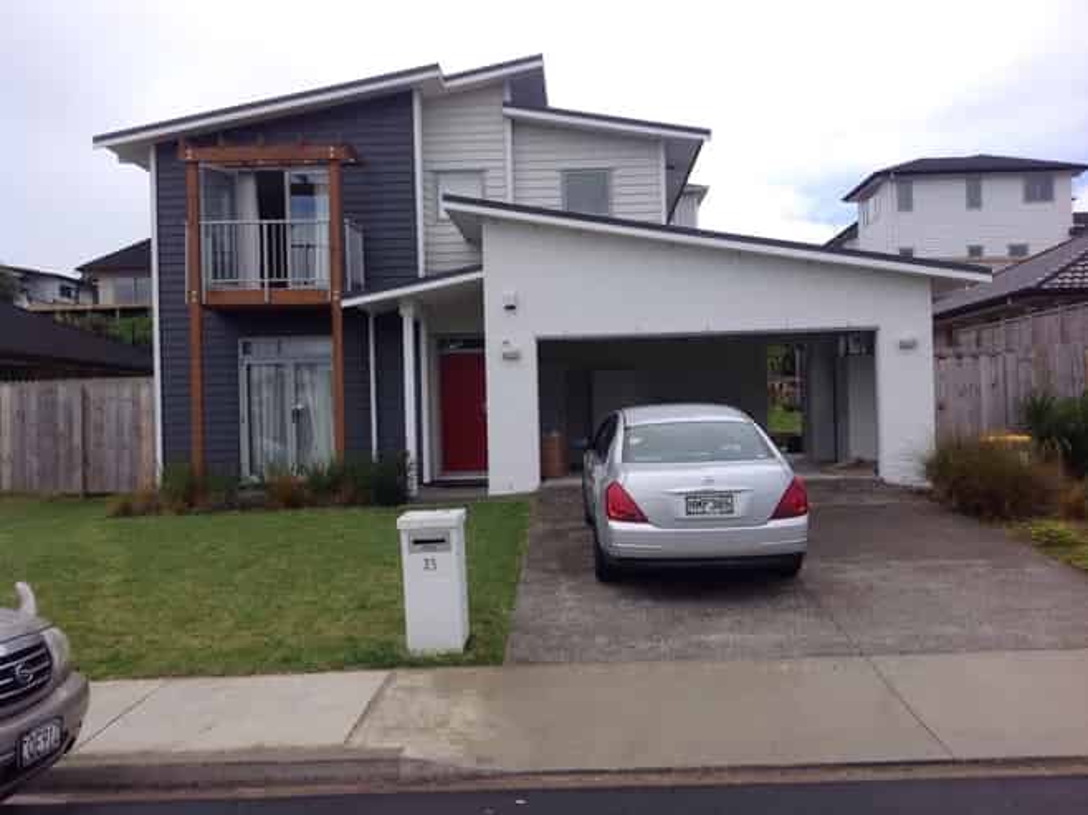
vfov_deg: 40.7
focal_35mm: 35
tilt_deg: -0.7
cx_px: 544
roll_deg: +1.4
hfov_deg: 52.6
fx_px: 1100
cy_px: 408
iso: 50
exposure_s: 1/1592
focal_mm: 4.28
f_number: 2.4
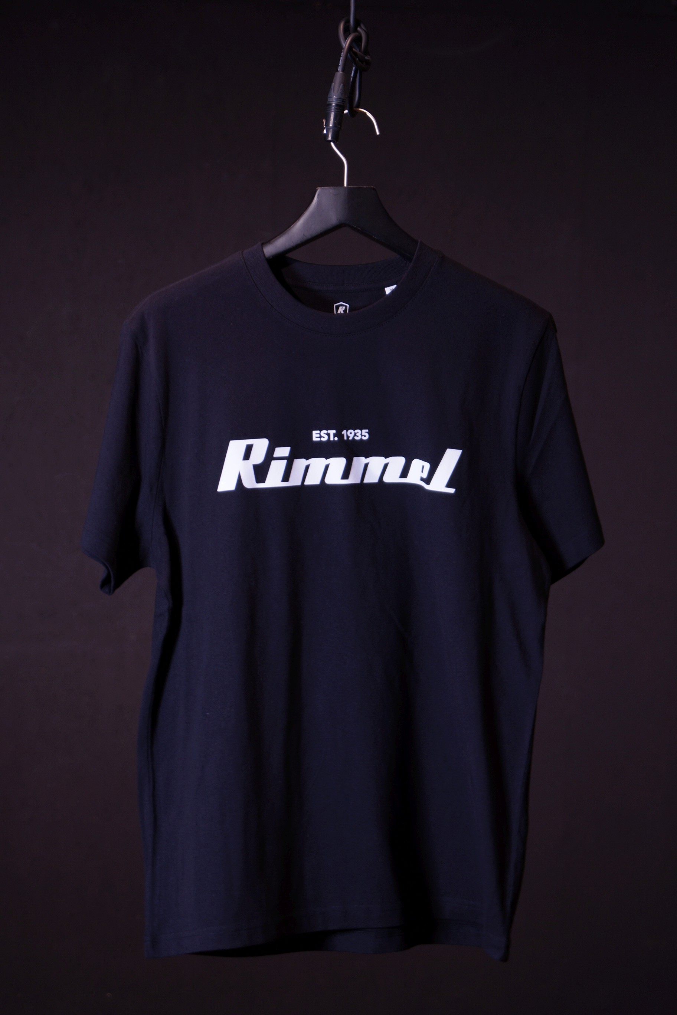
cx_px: 338
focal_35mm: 112
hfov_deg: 12.2
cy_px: 508
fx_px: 3173
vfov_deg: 18.2
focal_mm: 75
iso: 100
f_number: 5
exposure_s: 1/10
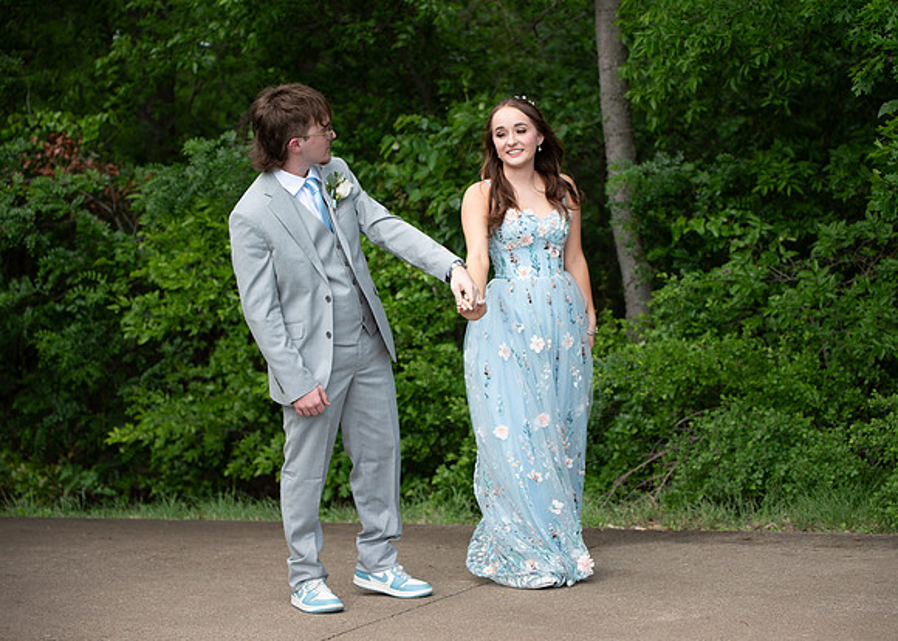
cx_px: 471
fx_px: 2002
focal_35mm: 79
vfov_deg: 18.2
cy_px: 321
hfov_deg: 25.3
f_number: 2.8
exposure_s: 1/640
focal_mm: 70
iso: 100
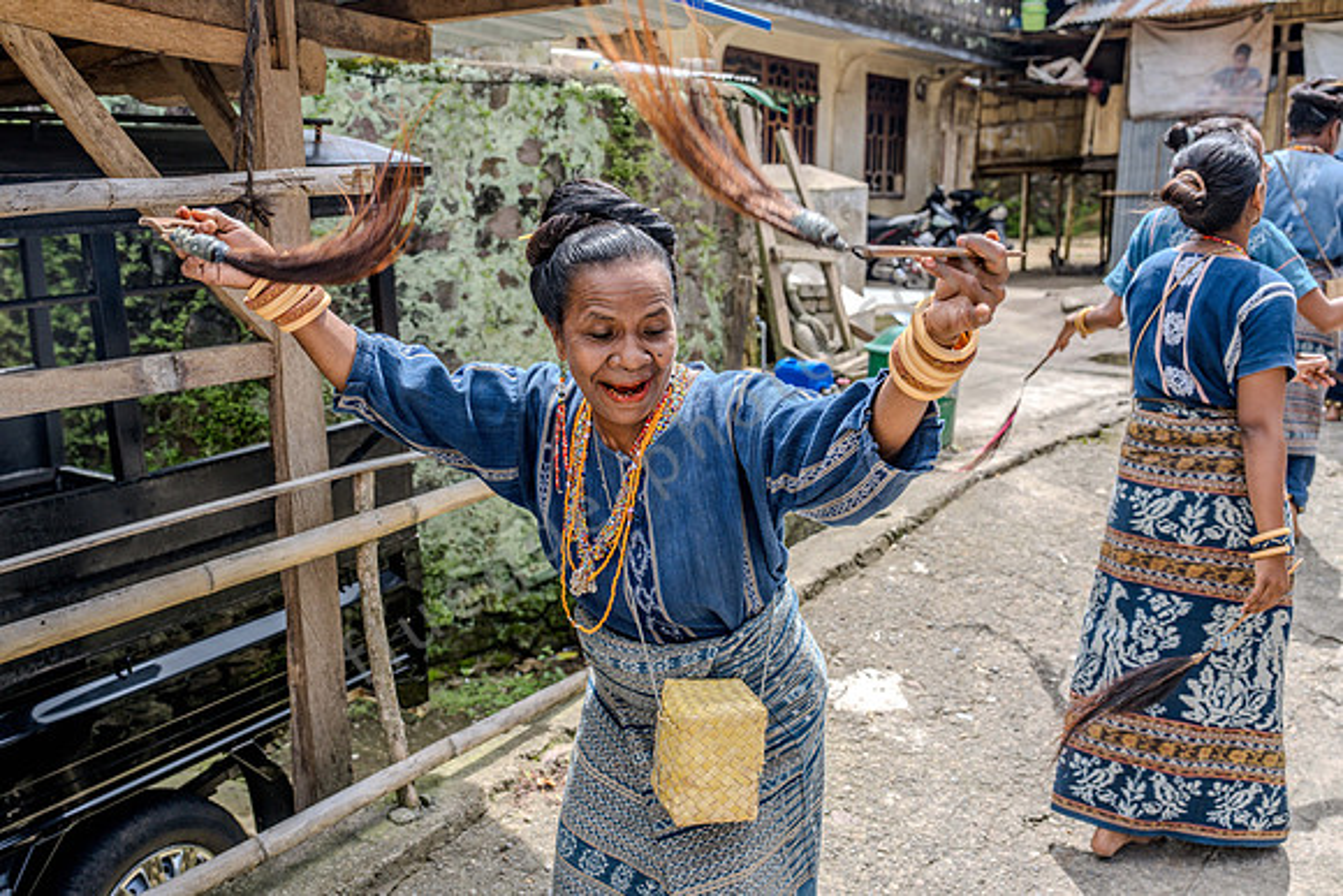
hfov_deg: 55.8
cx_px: 672
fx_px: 1269
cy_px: 448
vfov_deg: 38.9
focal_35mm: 34
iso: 200
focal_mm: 34
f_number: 5
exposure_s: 1/500
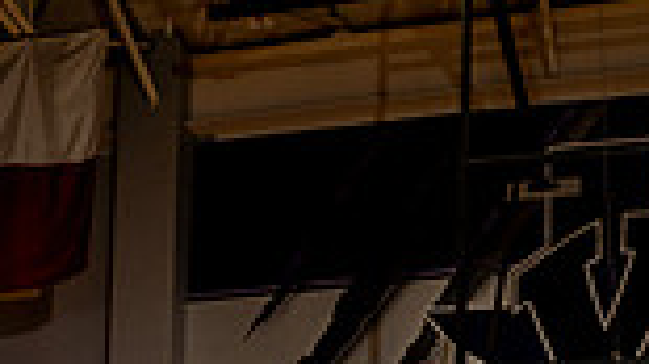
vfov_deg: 11.8
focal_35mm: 79
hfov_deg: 26.7
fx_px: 1359
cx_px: 427
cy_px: 925
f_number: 5.6
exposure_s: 1/250
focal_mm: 26
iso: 320
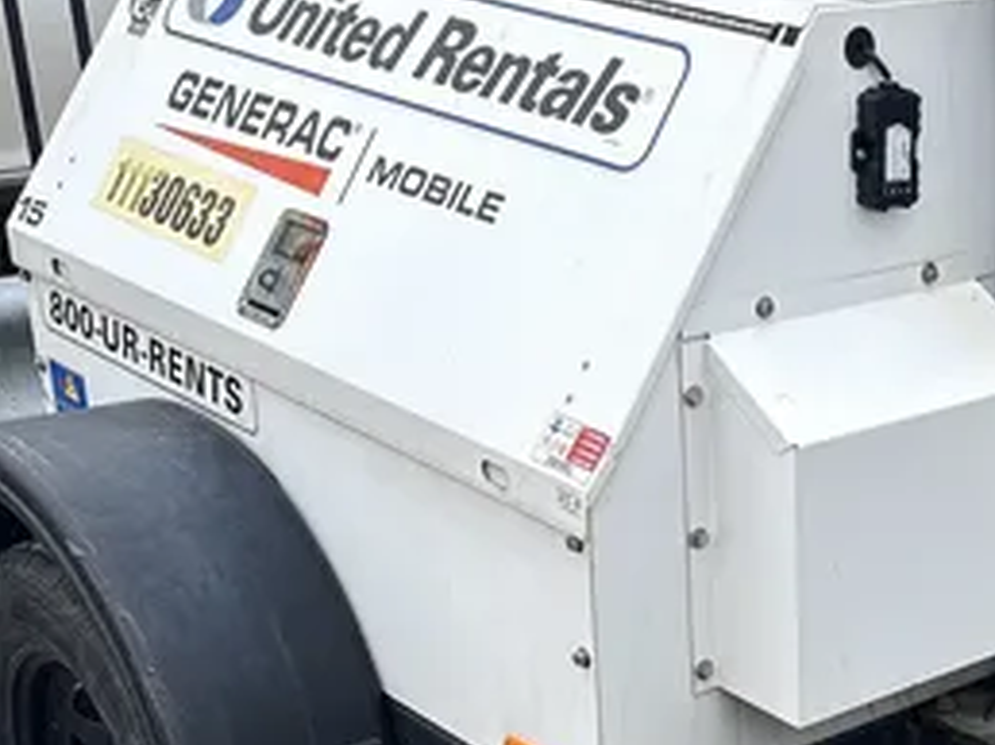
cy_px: 666
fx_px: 2125
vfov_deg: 19.5
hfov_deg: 24.8
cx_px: 1057
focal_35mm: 74
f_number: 1.6
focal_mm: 5.96
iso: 50
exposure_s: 1/820
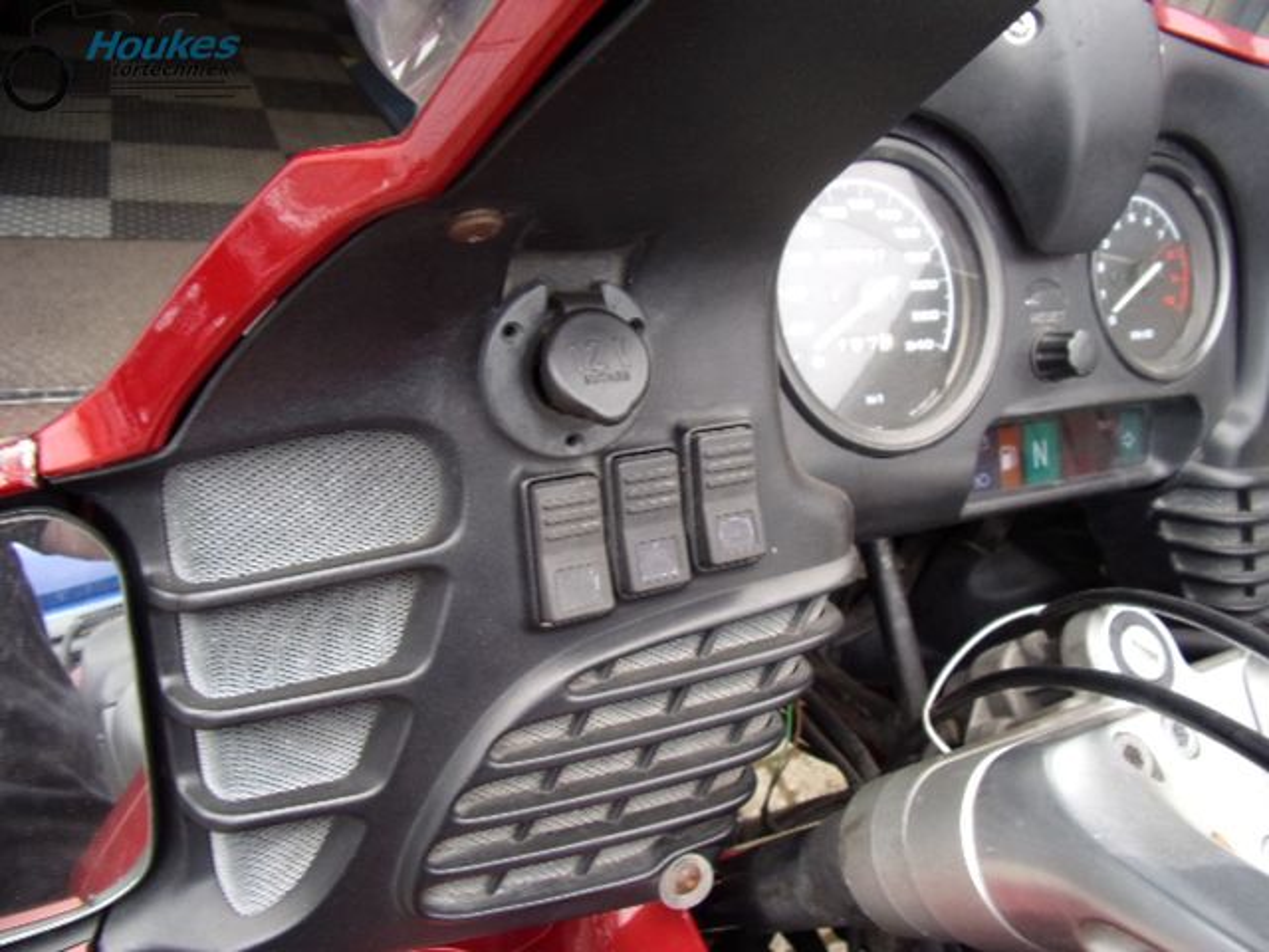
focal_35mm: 24
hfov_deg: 71.6
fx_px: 880
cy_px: 476
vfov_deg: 56.8
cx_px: 634
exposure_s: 1/50
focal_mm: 4.3
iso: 80
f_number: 3.3
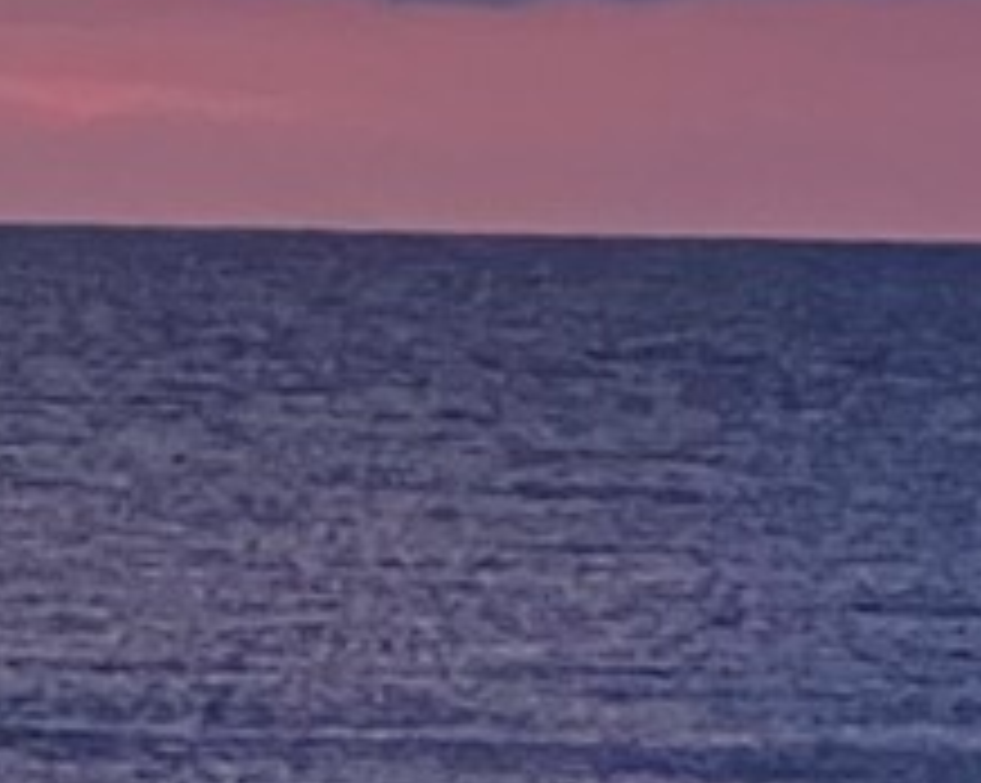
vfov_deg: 2.8
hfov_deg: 3.4
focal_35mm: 552
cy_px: -450
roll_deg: -1.0
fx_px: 16012
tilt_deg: +1.0
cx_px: -2426
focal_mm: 9
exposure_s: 1/60
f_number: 2.8
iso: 400
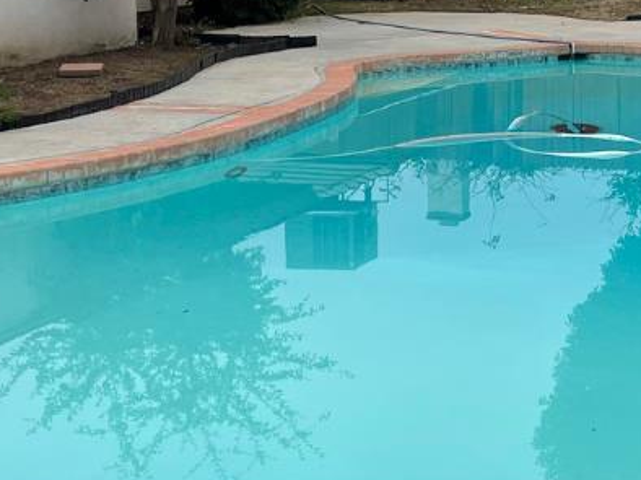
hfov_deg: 19.3
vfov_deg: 14.9
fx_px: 1832
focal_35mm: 99
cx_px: 621
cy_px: 110
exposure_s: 1/3861
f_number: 1.6
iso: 32
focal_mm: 4.2
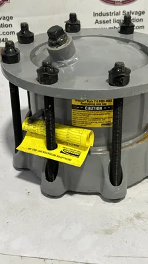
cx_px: 92
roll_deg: +0.7
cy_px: 132
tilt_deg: -31.9
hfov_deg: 21.1
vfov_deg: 36.6
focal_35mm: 57
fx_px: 398
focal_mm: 5.96
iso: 125
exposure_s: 1/40
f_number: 1.6
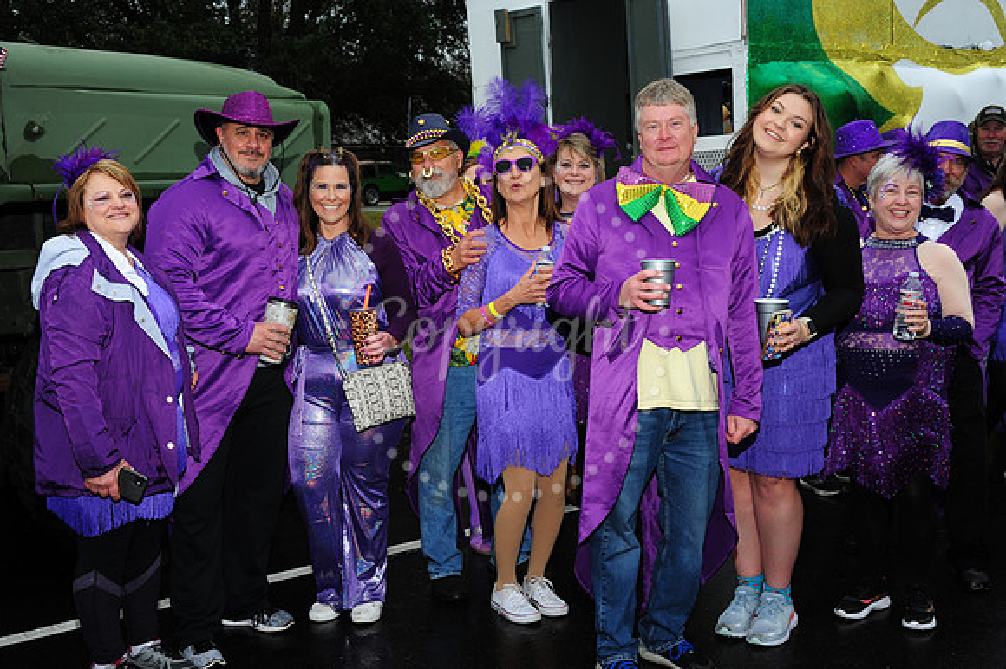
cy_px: 334
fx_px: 1396
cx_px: 503
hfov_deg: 39.6
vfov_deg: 27.0
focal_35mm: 50
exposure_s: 1/80
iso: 250
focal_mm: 50
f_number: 8
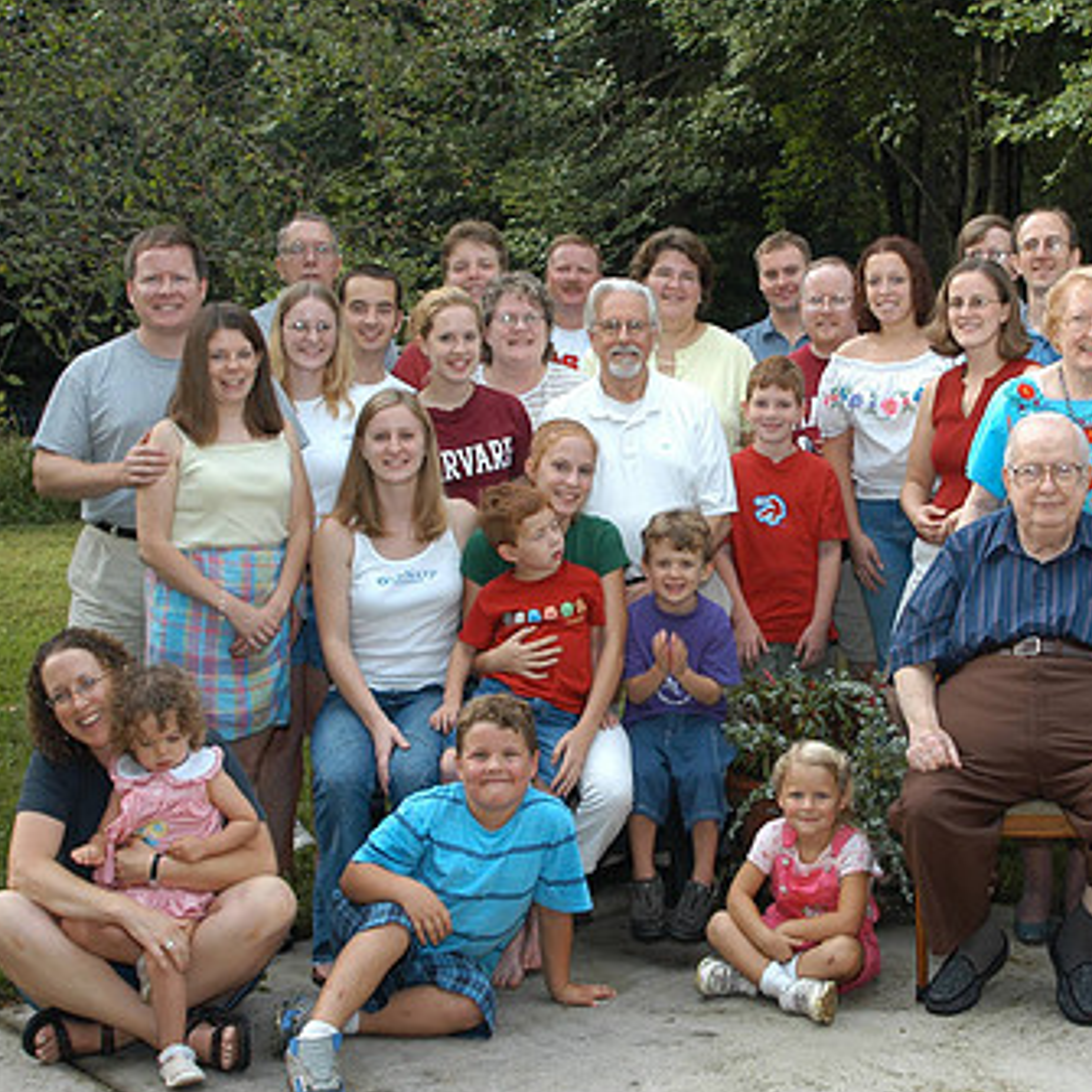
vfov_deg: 32.2
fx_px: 1892
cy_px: 515
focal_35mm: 53
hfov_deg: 31.8
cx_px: 782
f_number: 5
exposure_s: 1/60
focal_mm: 24
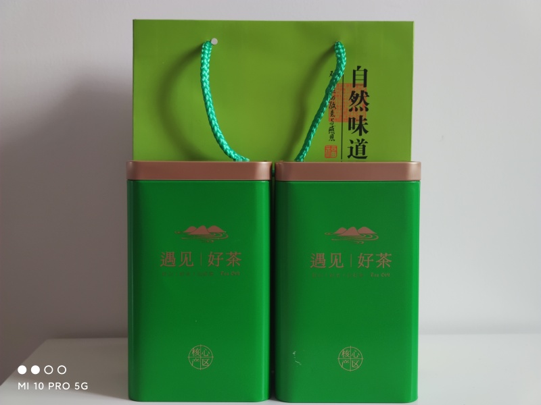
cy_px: 202
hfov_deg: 39.7
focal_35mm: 48
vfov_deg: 30.3
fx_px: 750
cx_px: 270
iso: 200
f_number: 2
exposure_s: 1/55
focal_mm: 8.16
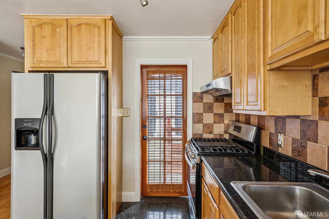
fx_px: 174
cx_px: 164
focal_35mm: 19
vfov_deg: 64.6
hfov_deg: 86.9
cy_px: 110
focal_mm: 19
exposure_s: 1/13
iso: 640
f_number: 8
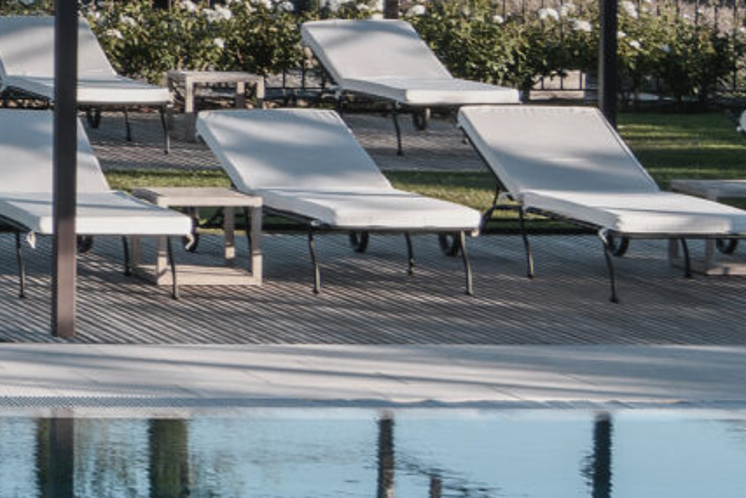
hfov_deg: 7.7
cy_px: -263
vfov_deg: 5.7
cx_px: -1268
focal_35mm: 240
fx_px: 4975
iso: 64
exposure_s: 1/30
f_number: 14
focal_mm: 40
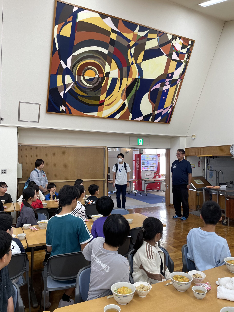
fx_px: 234
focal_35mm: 26
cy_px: 156
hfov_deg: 53.1
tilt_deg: +2.2
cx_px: 117
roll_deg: -0.5
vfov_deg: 67.3
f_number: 1.6
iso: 100
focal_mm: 4.2
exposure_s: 1/121
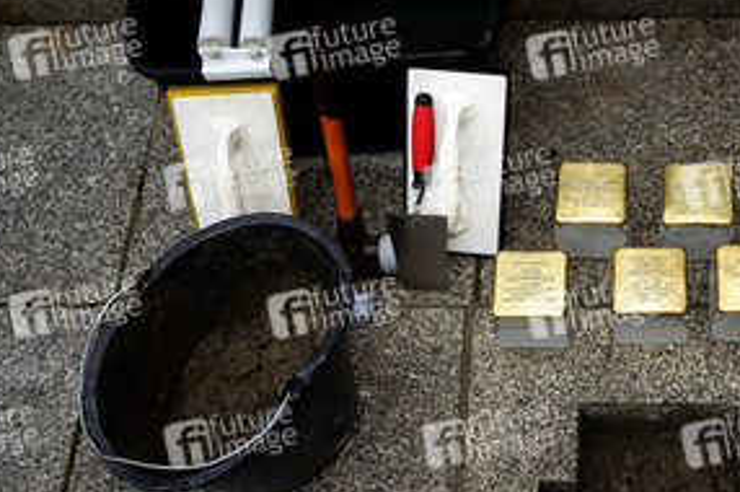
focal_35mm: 52
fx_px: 1068
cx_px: 524
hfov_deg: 37.6
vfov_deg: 25.9
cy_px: 243
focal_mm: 33
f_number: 5.6
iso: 640
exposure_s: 1/250
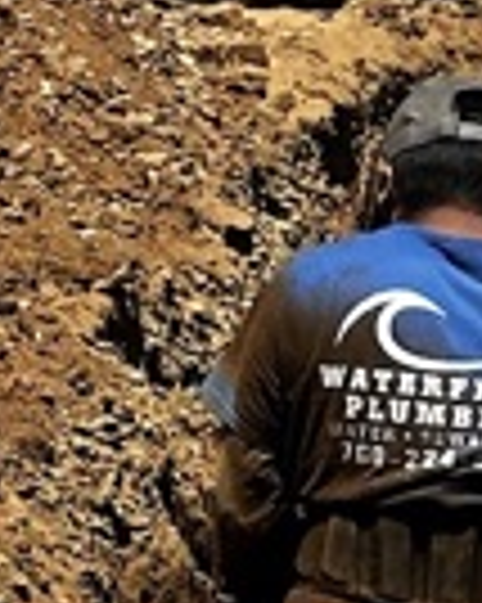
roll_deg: -0.8
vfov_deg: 5.4
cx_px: 680
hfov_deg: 4.3
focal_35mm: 358
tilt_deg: -8.0
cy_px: 886
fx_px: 6391
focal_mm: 6.86
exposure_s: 1/3367
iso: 64
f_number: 1.78
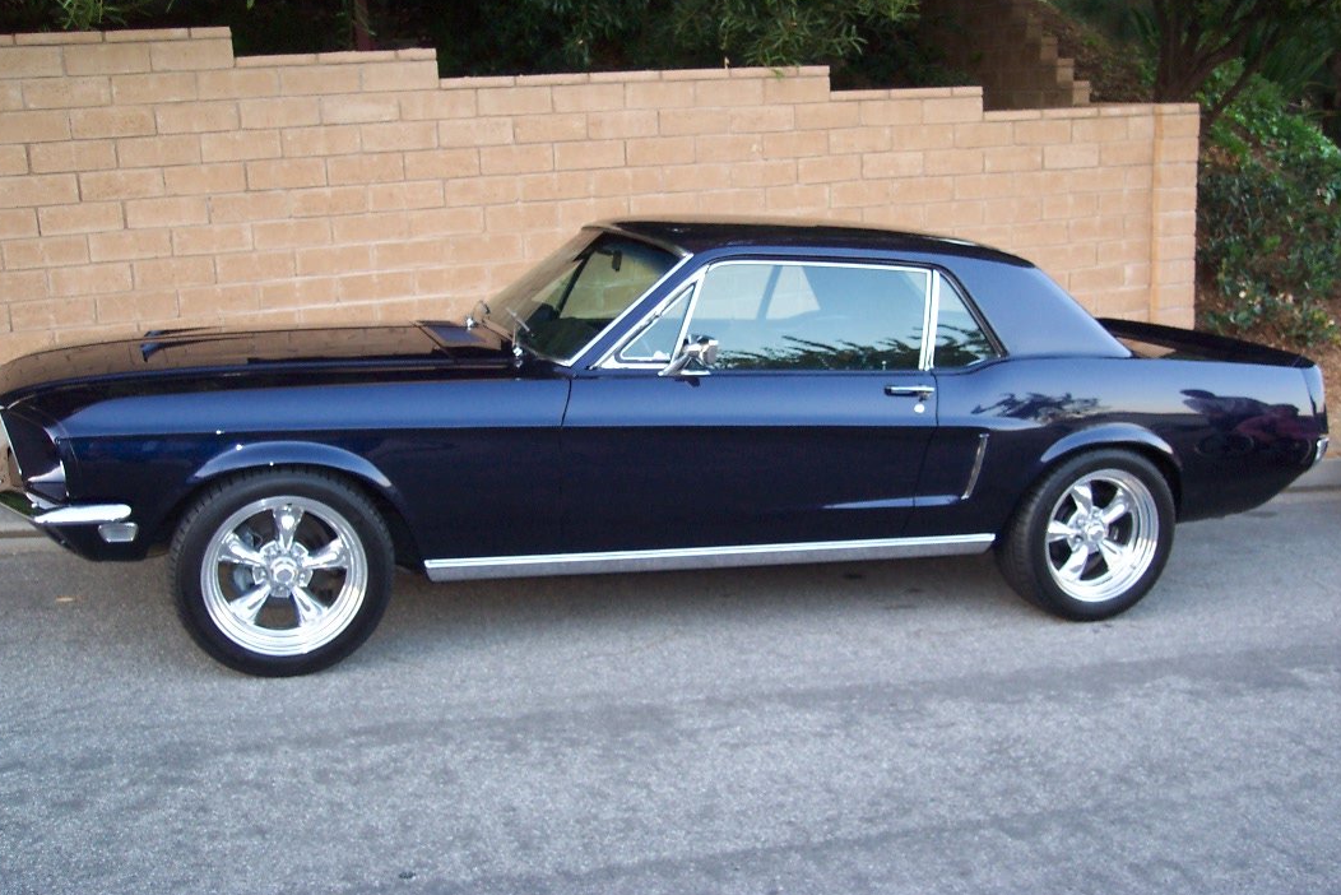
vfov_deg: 34.2
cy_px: 442
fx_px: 1453
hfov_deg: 49.5
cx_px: 669
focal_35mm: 39
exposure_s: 1/45
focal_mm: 8
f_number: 2.8
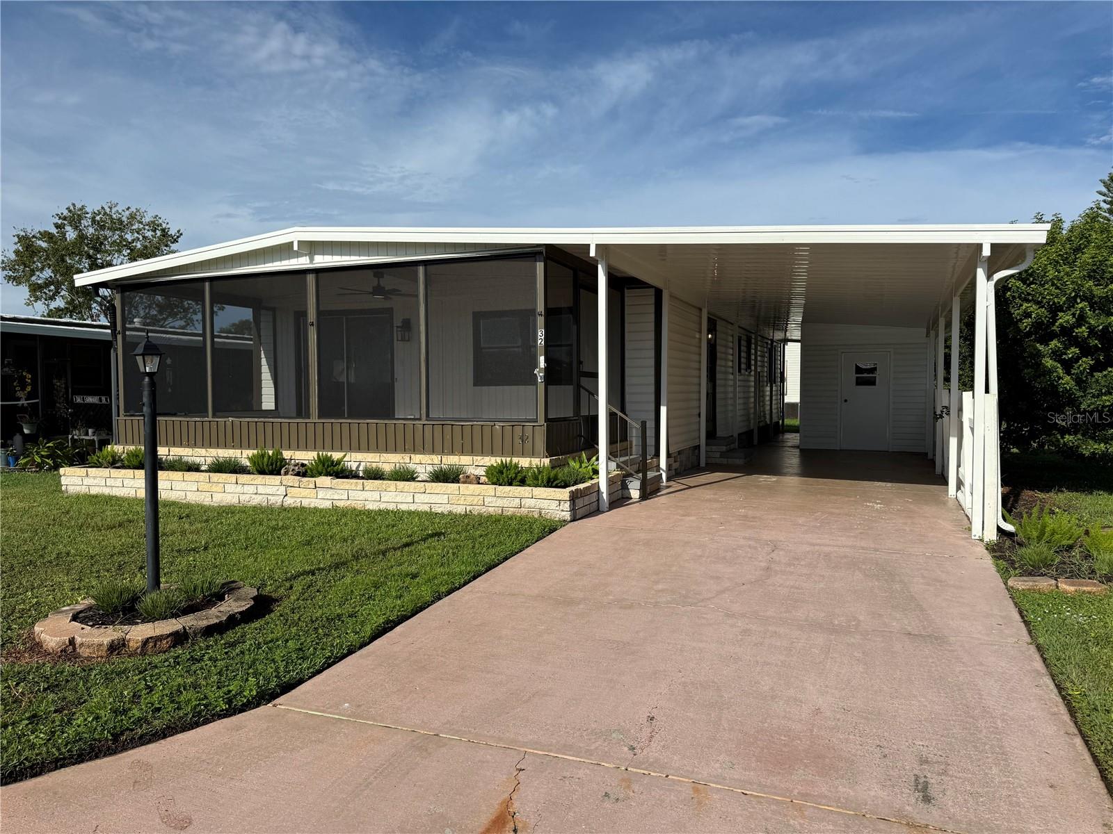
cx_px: 556
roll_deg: +0.5
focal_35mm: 24
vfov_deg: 56.8
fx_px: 772
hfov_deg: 71.6
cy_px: 417
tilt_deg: -1.6
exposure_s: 1/8130
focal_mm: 6.76
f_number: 1.78
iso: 80
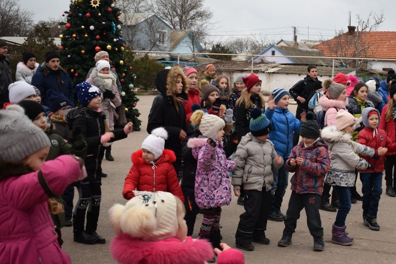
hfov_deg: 30.2
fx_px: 723
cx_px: 287
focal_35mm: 66
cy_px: 104
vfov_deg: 20.6
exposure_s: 1/80
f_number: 4.5
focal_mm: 29
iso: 400
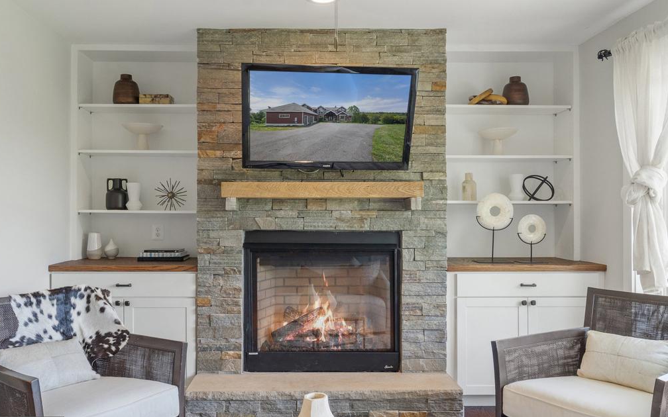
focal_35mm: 29
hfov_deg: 64.6
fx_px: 528
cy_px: 215
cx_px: 330
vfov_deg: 43.1
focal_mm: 19
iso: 800
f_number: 8
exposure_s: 1/5
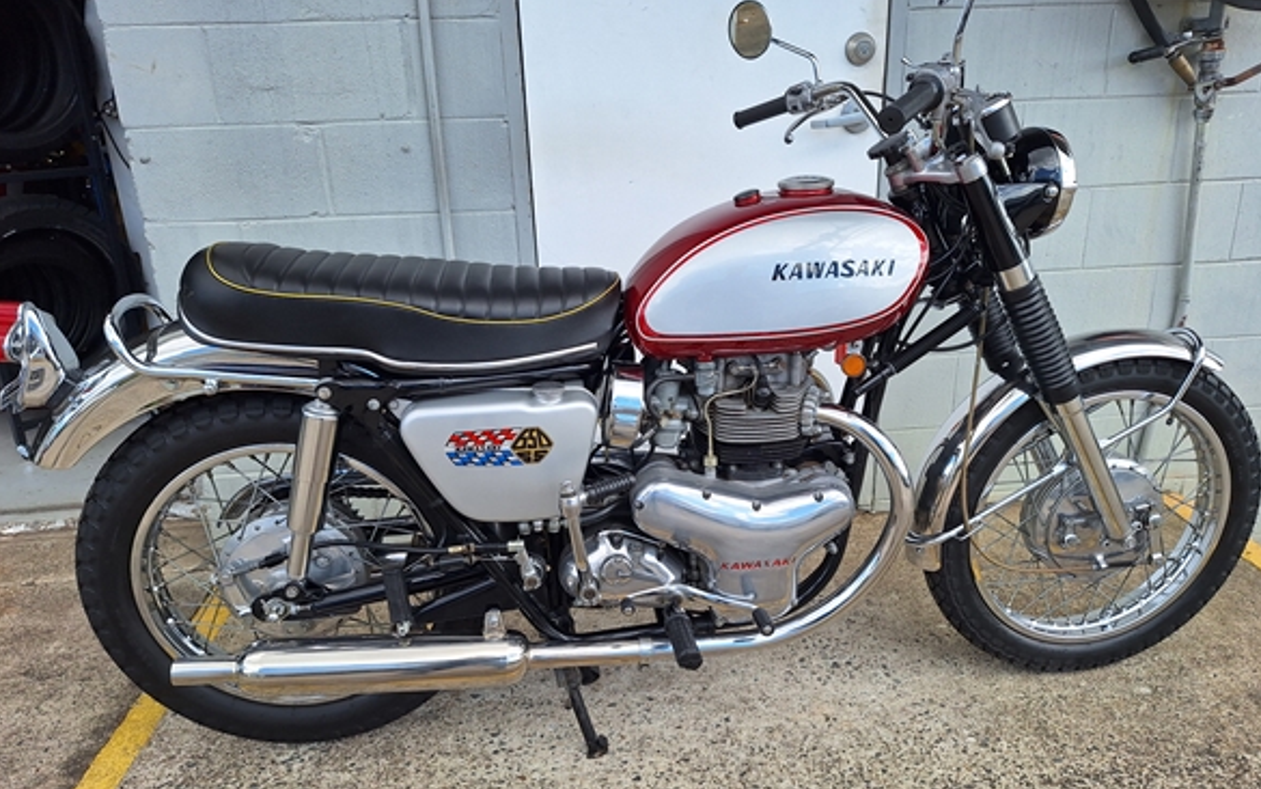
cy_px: 412
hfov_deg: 72.5
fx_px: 859
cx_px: 627
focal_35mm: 25
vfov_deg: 49.3
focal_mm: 5.54
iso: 40
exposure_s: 1/1011
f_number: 1.8
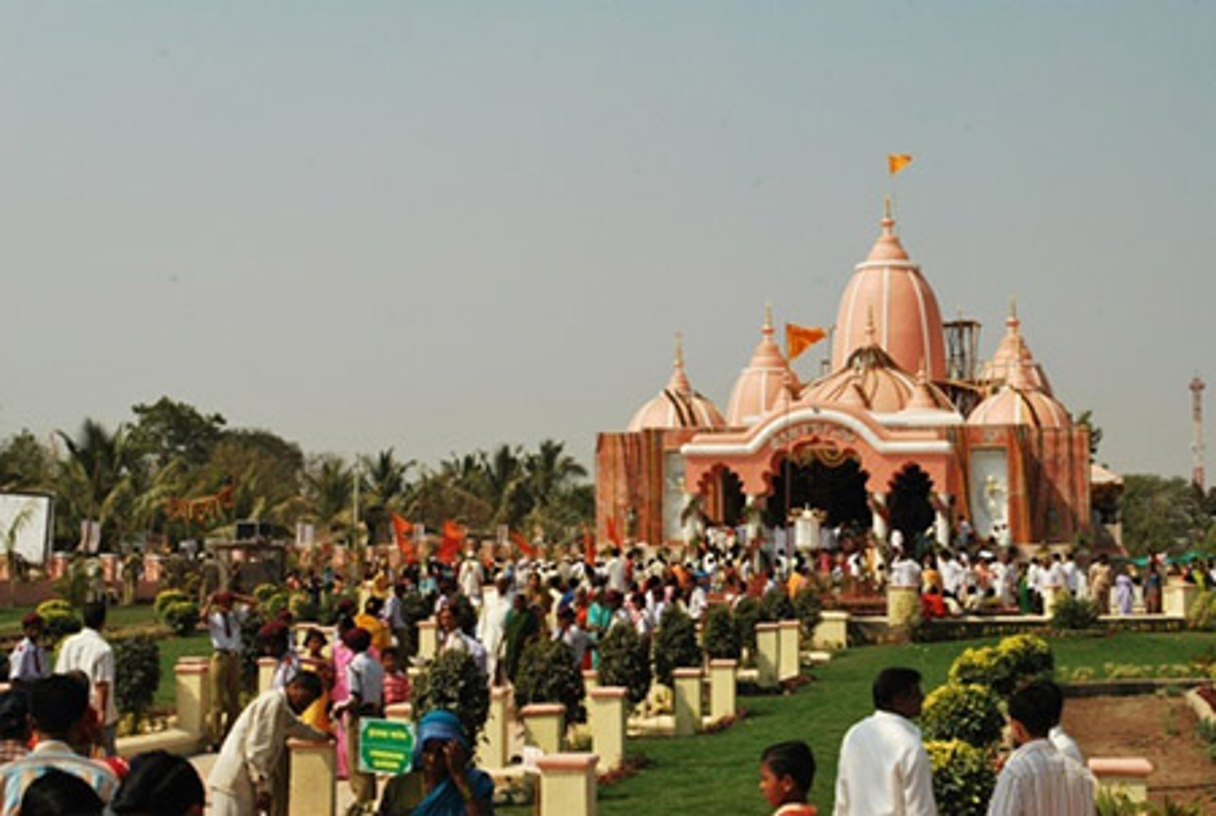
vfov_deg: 21.7
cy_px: 408
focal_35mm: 63
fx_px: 2132
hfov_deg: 31.8
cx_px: 608
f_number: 16
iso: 200
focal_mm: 42
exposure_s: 1/160
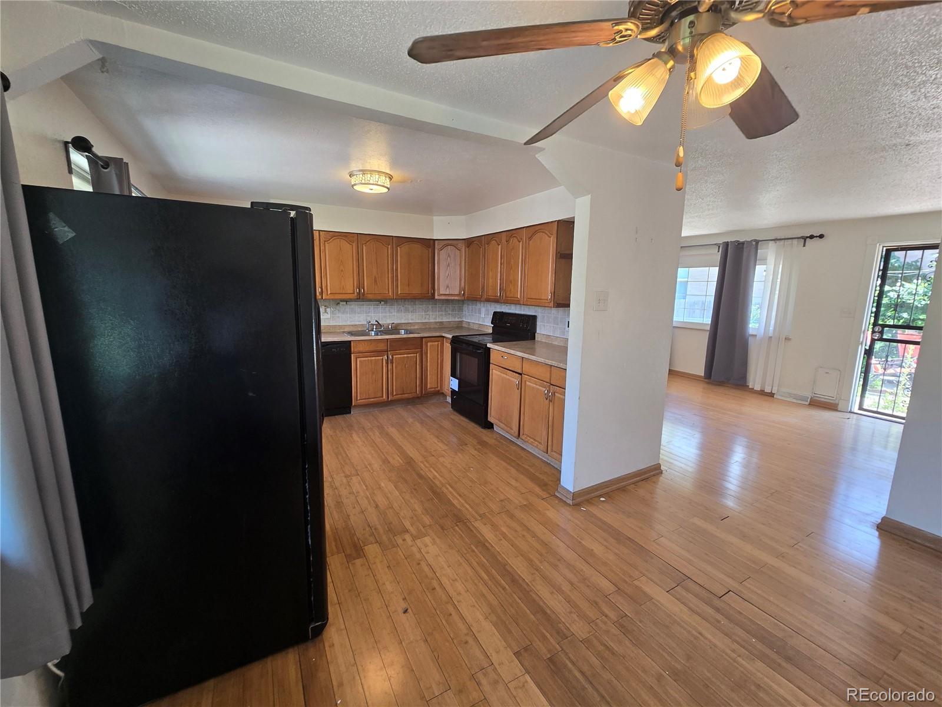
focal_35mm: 13
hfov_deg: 106.2
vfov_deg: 89.9
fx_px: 354
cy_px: 354
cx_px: 471
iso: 80
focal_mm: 2.2
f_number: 2.2
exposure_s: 1/60
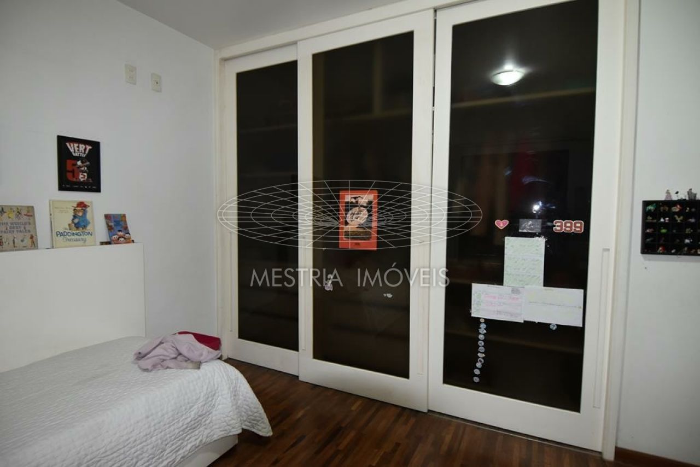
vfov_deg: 67.4
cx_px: 350
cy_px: 234
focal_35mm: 18
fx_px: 350
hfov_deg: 90.0
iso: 900
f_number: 4
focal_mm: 12
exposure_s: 1/60
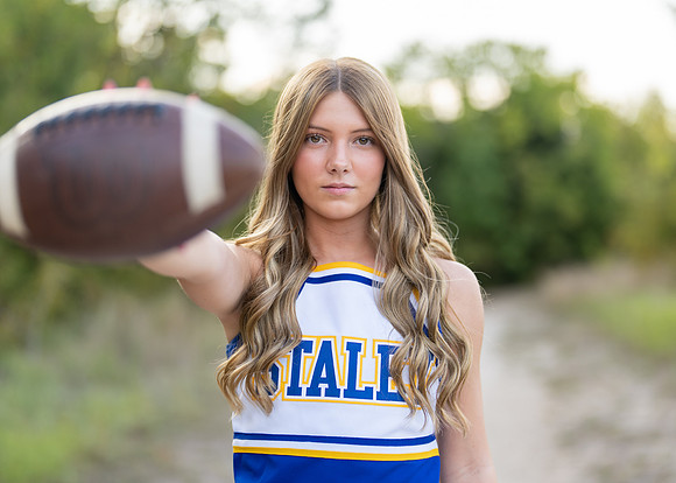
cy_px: 235
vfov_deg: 23.2
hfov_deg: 32.0
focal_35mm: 61
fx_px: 1178
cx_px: 334
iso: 100
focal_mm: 50
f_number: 1.2
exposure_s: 1/800
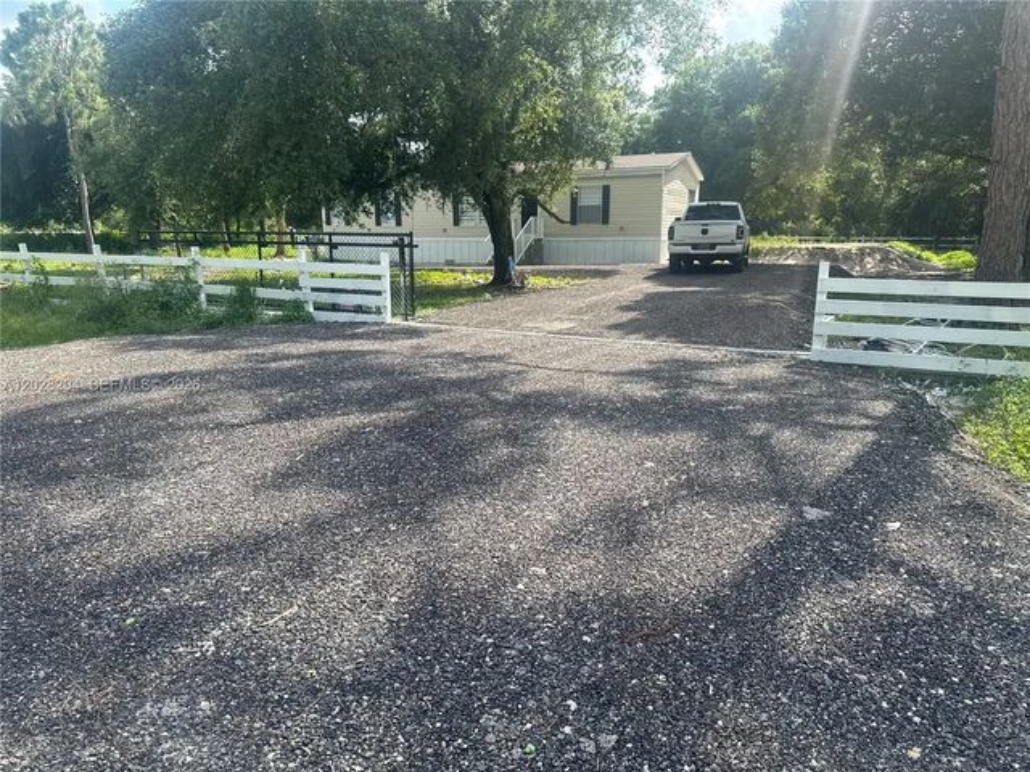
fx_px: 714
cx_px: 515
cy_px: 386
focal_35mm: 24
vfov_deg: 56.8
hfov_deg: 71.6
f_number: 1.78
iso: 80
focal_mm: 6.76
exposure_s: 1/1721
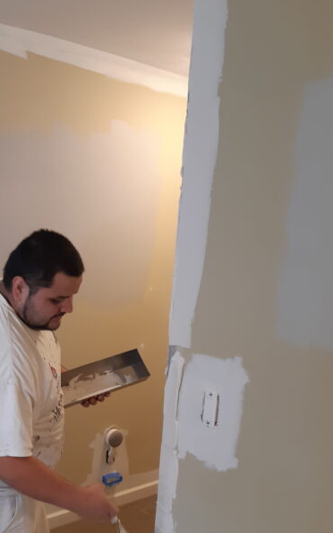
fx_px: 538
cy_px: 349
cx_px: 126
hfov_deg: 34.2
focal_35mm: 37
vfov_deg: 51.9
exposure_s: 1/50
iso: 80
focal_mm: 3.93
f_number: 1.7
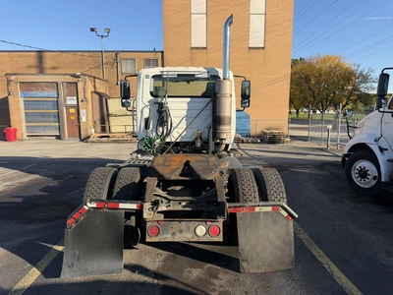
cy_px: 148
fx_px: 272
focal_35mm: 24
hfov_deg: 71.6
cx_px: 196
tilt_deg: -5.7
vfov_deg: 56.8
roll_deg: +0.5
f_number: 1.78
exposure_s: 1/2445
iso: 80
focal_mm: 6.76
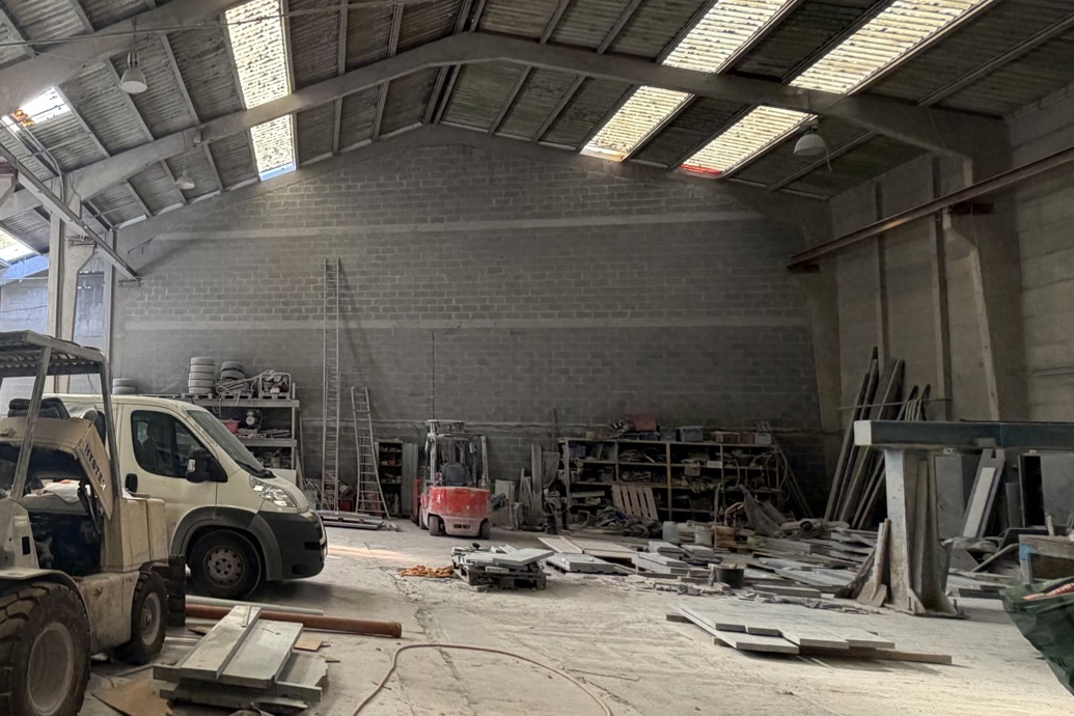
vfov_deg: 47.9
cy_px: 374
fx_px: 805
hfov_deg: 57.6
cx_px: 103
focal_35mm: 27
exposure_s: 1/121
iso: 250
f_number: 2.2
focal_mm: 2.22
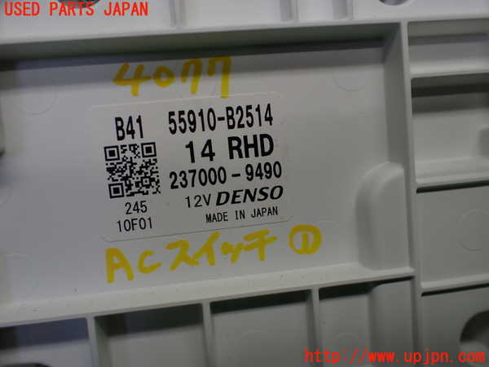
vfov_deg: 46.8
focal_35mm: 30
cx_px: 244
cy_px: 184
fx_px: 424
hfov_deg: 60.0
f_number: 2.3
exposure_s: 1/125
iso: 125
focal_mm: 5.4
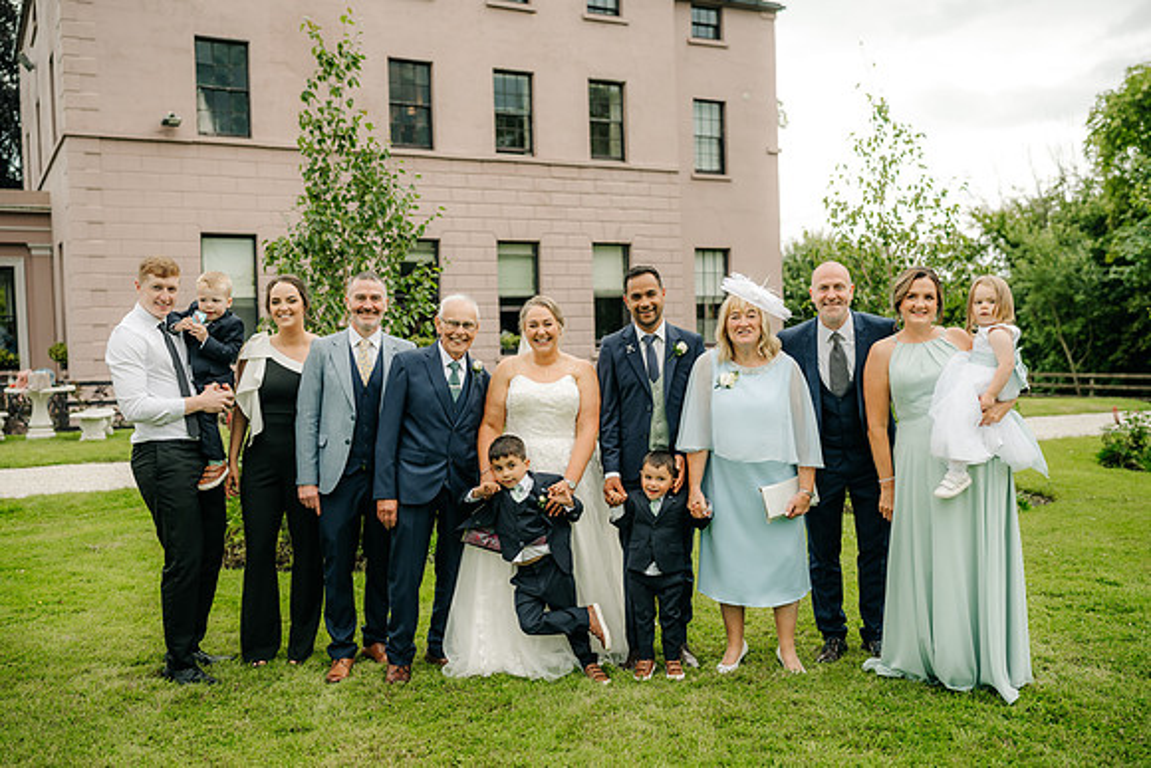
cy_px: 384
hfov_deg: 54.4
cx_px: 576
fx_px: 1119
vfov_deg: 37.9
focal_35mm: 35
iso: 100
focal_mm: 35
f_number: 2.2
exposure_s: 1/640
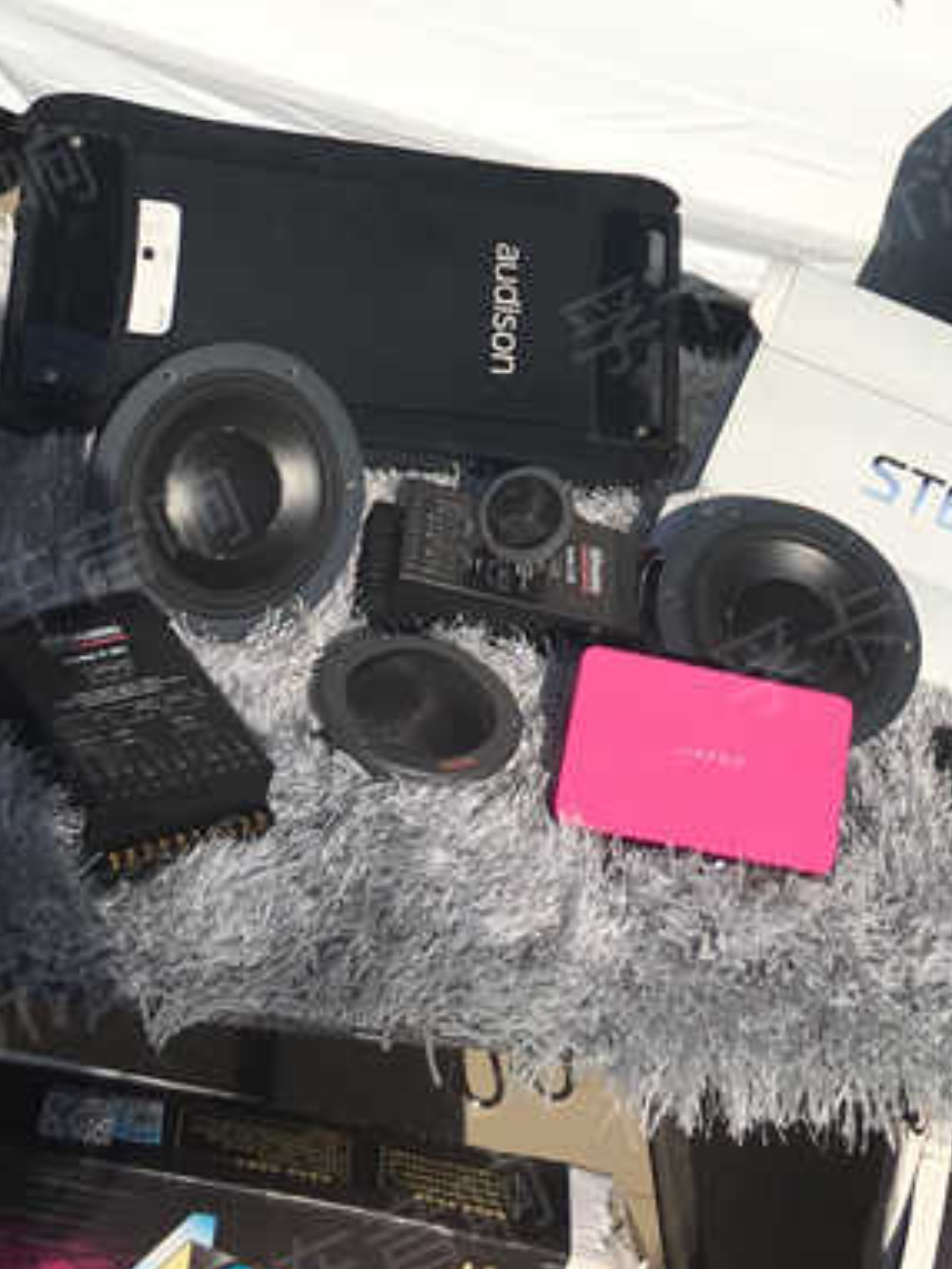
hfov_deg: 20.4
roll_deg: -19.8
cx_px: 819
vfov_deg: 25.5
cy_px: -98
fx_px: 2602
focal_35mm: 71
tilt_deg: -16.1
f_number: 2.2
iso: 25
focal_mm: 4.15
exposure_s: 1/3205
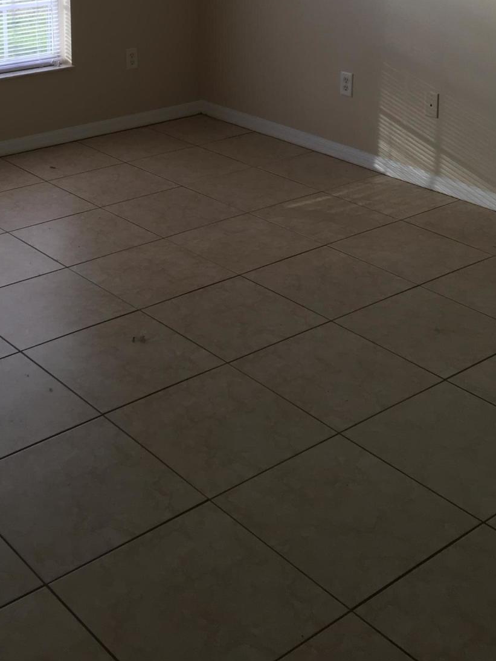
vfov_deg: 34.1
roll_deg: +0.5
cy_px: 57
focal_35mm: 53
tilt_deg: -11.6
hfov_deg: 27.4
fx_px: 1012
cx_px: 187
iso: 40
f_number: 2.2
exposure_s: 1/120
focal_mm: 4.15
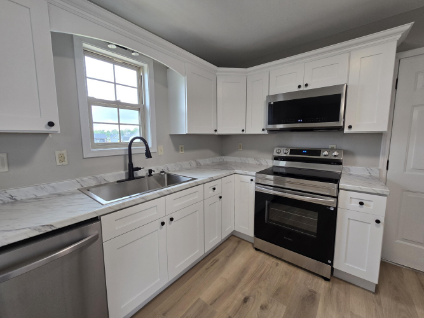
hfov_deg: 106.2
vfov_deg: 89.9
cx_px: 212
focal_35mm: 13
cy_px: 159
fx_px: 159
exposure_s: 1/60
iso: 64
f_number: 2.2
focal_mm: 2.2
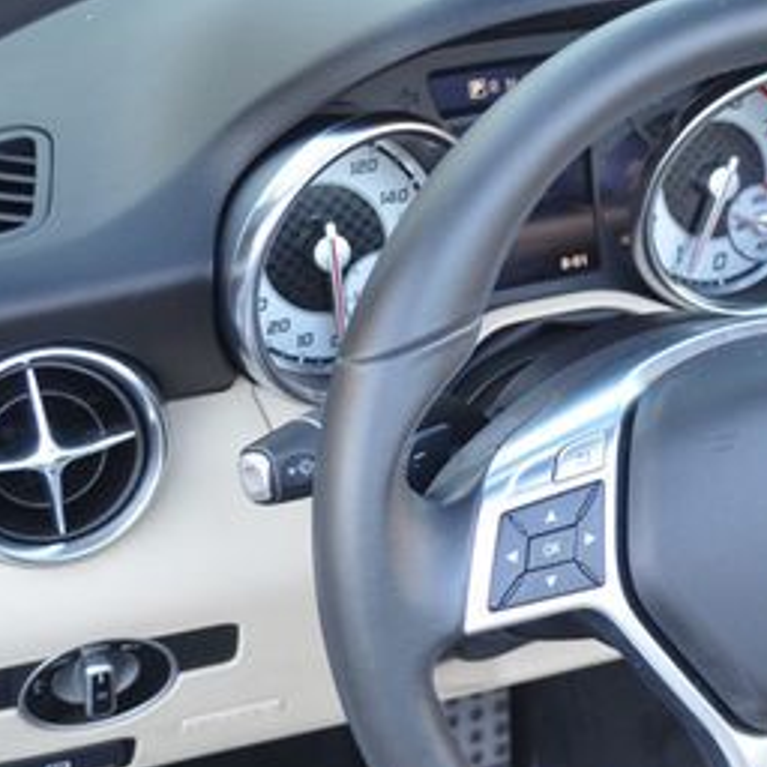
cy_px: 488
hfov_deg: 18.9
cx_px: 806
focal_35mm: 89
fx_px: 2231
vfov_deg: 19.5
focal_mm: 28
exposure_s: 1/60
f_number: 4.5
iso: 500
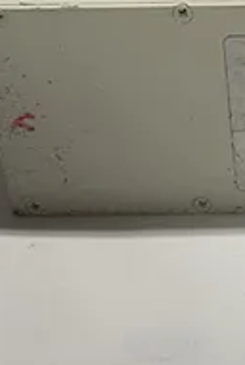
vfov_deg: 18.7
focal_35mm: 106
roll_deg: -0.2
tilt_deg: -28.2
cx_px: 328
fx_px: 1078
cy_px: -10
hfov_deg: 12.5
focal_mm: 4.2
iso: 125
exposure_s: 1/60
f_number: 1.6
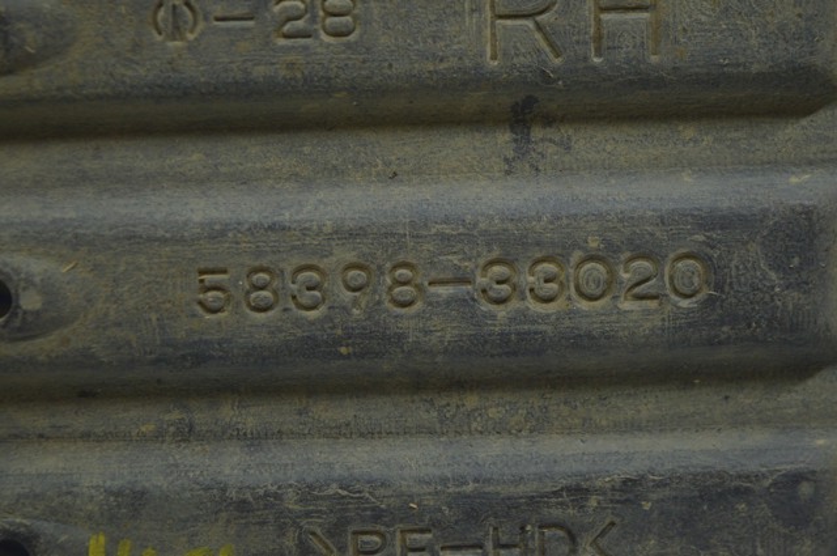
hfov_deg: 24.6
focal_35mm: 82
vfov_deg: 16.5
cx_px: 418
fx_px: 1916
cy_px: 278
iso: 400
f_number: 5.6
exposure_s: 1/50
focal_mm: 55
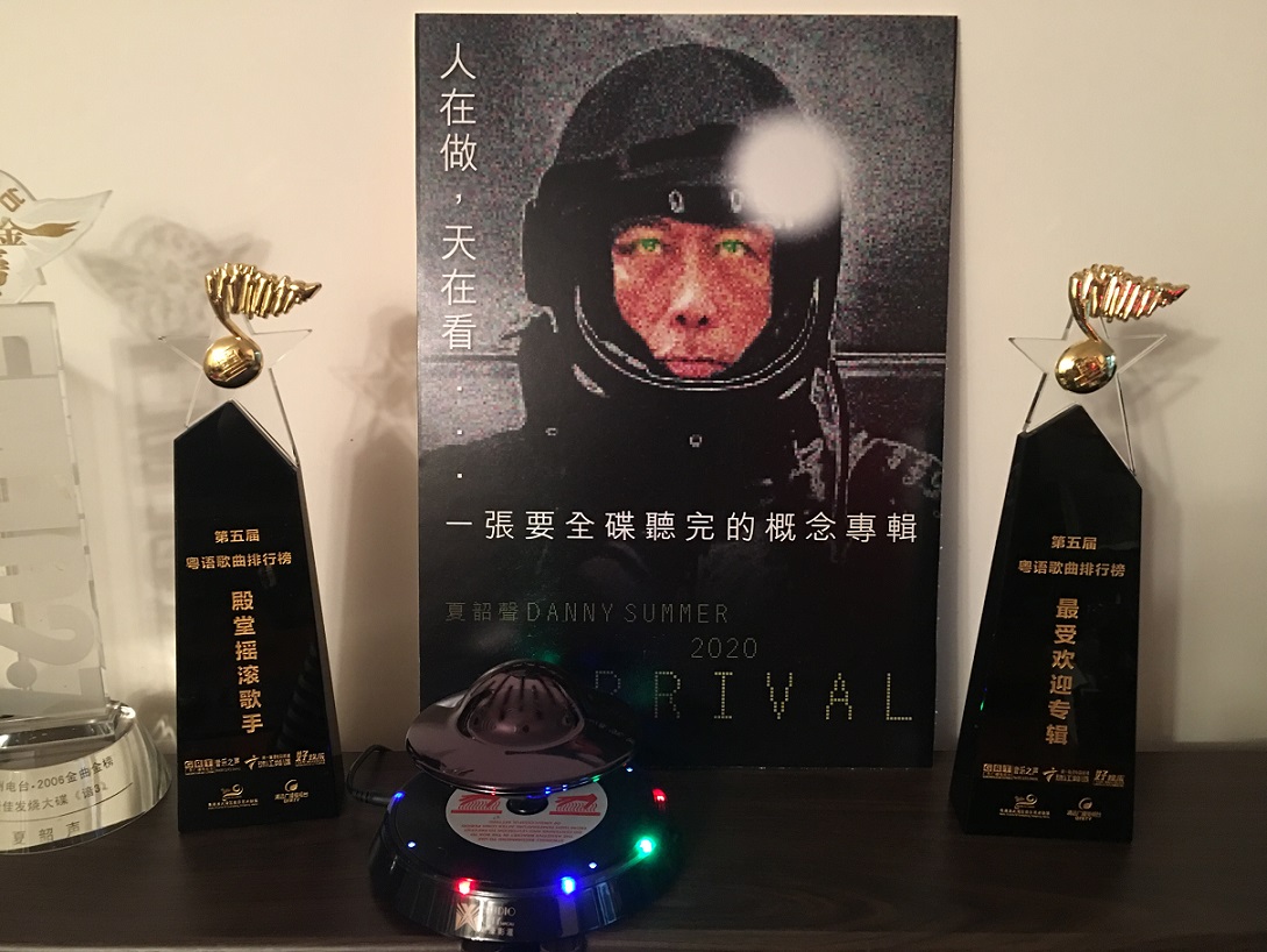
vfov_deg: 48.3
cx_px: 634
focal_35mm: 29
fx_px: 1062
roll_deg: +0.5
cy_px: 476
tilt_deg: -12.0
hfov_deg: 61.6
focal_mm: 4.15
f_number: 2.2
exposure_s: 1/4
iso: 100
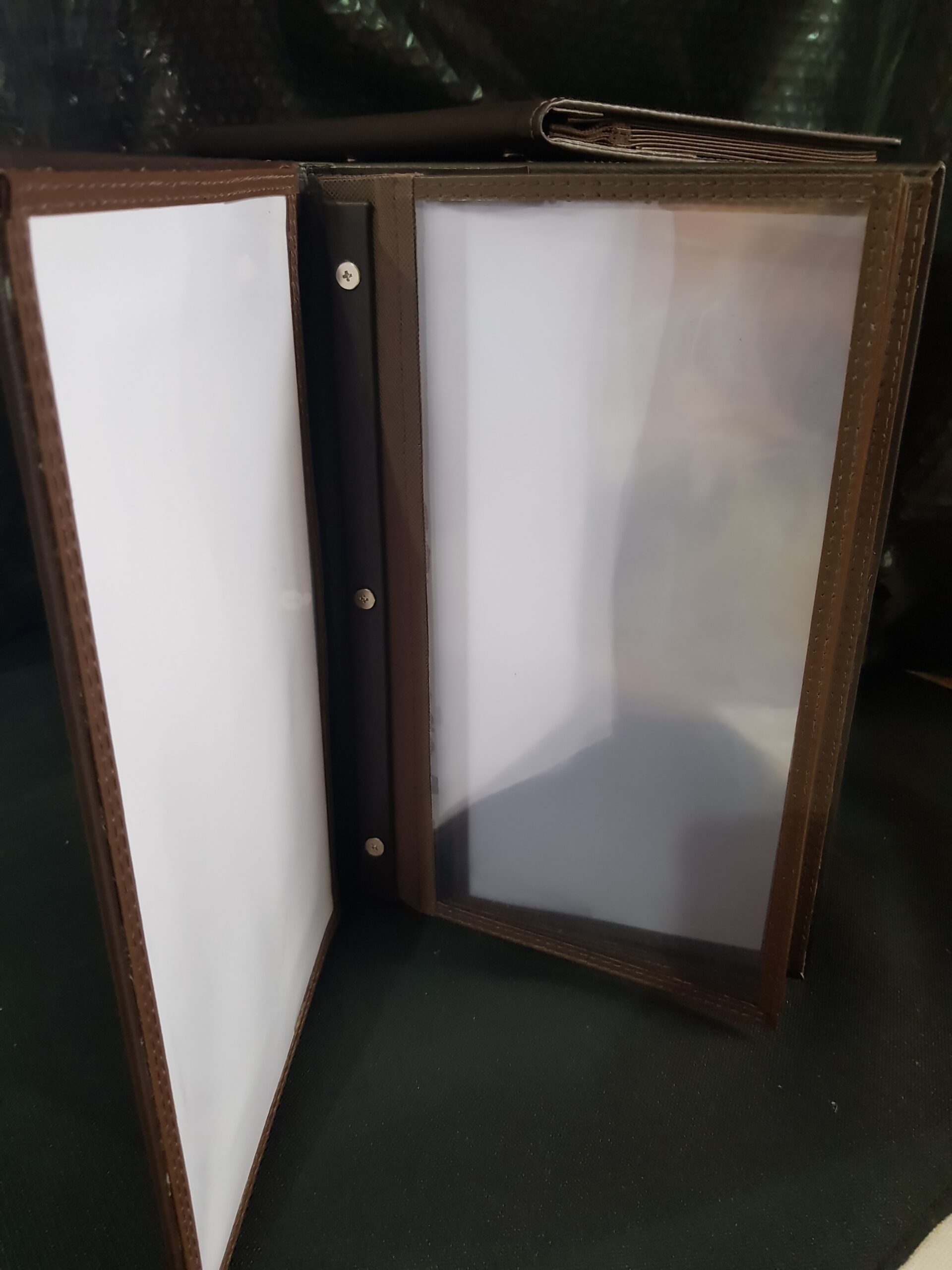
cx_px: 476
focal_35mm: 26
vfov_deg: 67.3
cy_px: 635
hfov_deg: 53.1
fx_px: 953
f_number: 1.7
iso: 200
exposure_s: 1/12
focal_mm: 4.2
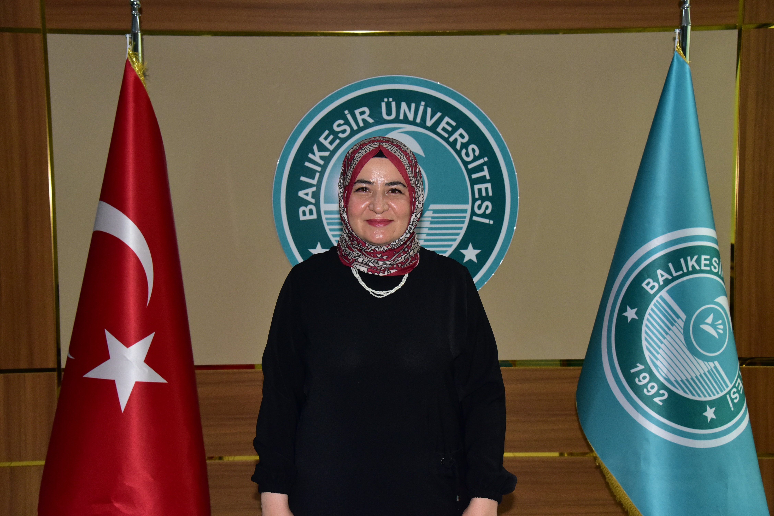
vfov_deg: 33.4
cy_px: 258
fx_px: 860
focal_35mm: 40
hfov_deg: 48.5
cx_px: 387
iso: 3200
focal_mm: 40
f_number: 7.1
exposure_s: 1/200
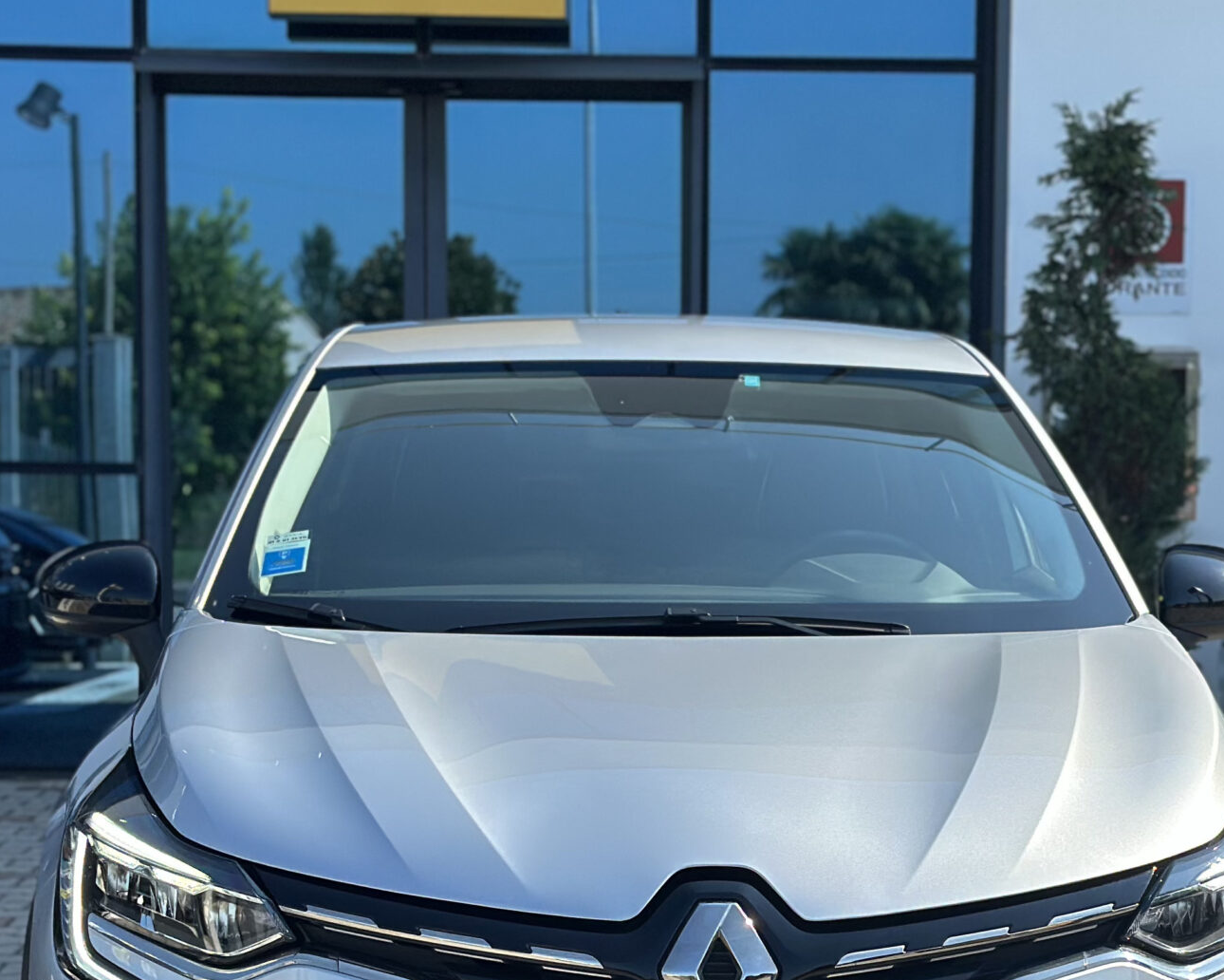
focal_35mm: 93
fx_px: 3369
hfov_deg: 20.6
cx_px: 751
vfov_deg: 16.5
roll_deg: -0.7
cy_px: 698
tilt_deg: -4.3
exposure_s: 1/3472
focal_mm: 6.86
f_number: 1.78
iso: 100
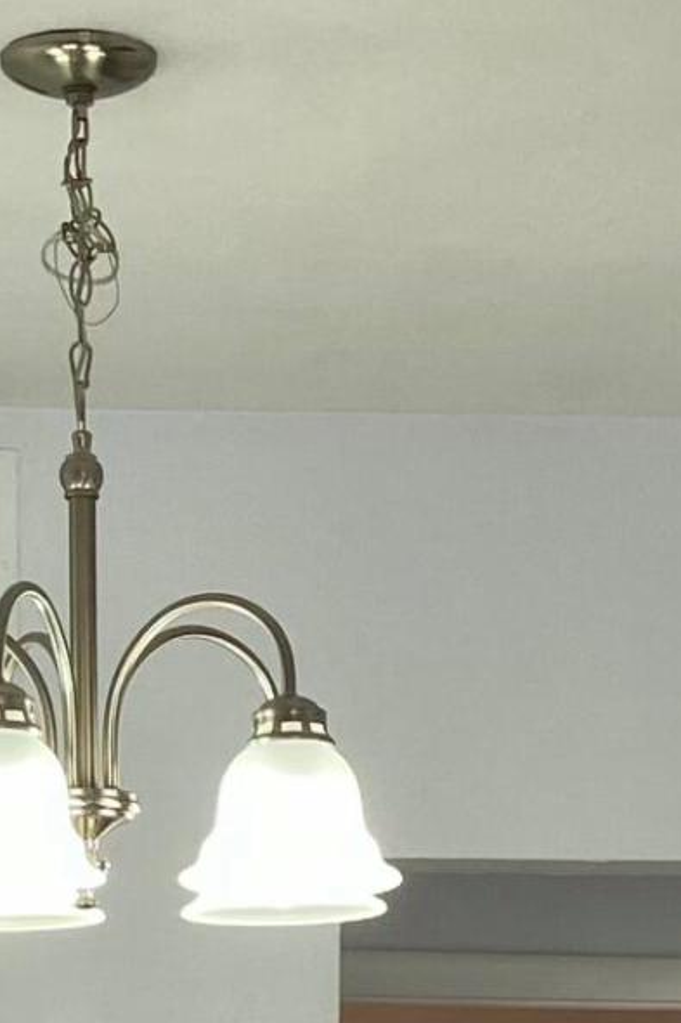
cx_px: 400
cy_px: 1427
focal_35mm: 132
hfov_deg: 10.4
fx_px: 3747
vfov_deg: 14.7
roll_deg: +0.6
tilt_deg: -2.9
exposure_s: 1/120
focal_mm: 4.25
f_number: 1.8
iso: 80
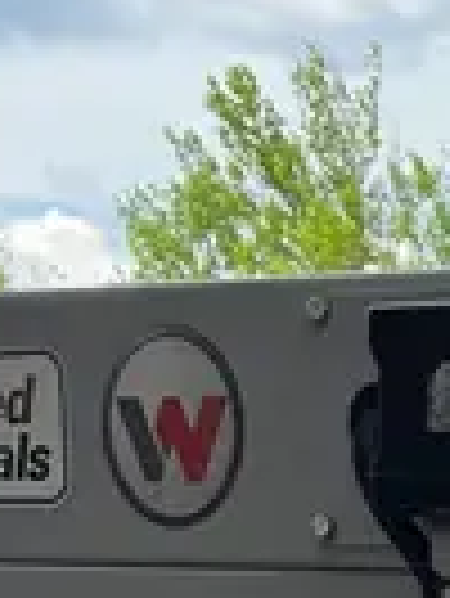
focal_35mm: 143
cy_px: 1410
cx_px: 1044
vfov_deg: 11.5
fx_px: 2475
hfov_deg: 9.4
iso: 50
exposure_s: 1/975
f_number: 1.6
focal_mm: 5.1
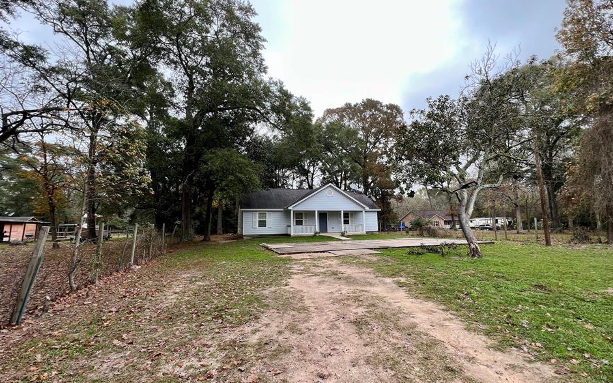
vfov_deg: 74.8
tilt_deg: +6.1
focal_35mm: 15
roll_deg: +1.4
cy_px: 192
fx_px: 251
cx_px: 319
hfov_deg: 101.4
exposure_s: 1/136
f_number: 1.8
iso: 32
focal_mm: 1.57
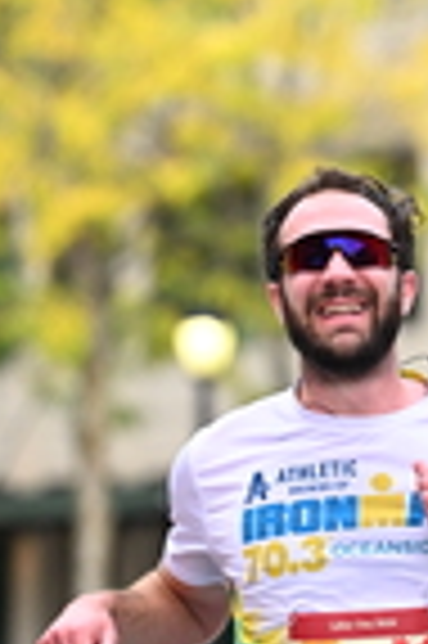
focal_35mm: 520
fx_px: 9295
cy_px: 432
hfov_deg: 2.6
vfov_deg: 4.0
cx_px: 683
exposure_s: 1/2000
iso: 1000
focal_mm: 135
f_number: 2.8
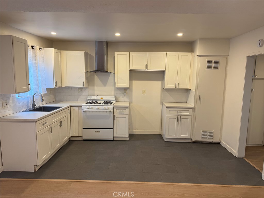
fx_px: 183
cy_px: 99
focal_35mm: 24
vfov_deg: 56.8
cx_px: 132
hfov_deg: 71.6
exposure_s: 1/60
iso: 100
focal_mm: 6.76
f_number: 1.78
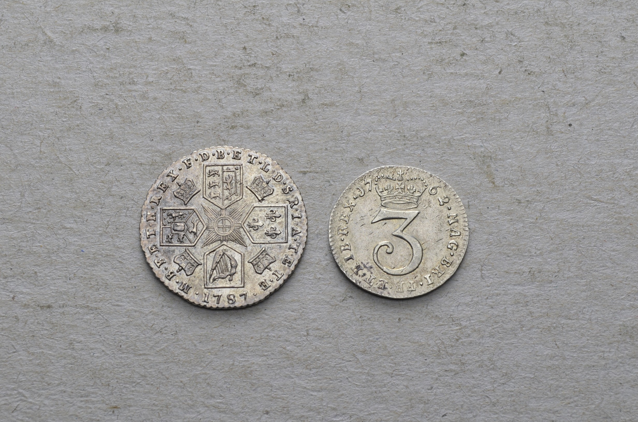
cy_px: 211
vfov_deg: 16.5
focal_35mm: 82
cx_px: 319
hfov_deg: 24.7
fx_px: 1459
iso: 400
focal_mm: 55
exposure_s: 1/250
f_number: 14
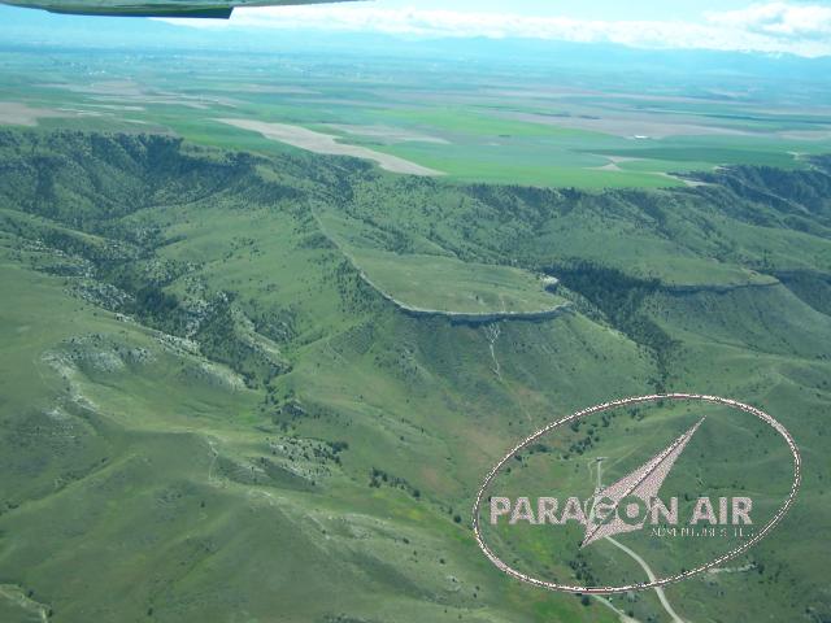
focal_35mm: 38
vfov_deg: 37.7
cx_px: 416
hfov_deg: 49.0
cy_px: 312
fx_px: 912
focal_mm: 6.3
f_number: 2.8
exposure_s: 1/500
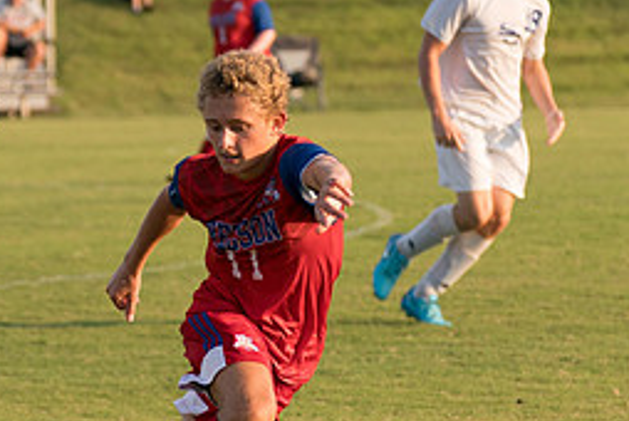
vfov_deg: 4.5
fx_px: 5318
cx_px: 202
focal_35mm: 304
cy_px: 169
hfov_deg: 6.8
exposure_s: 1/1250
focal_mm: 86
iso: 200
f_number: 2.8
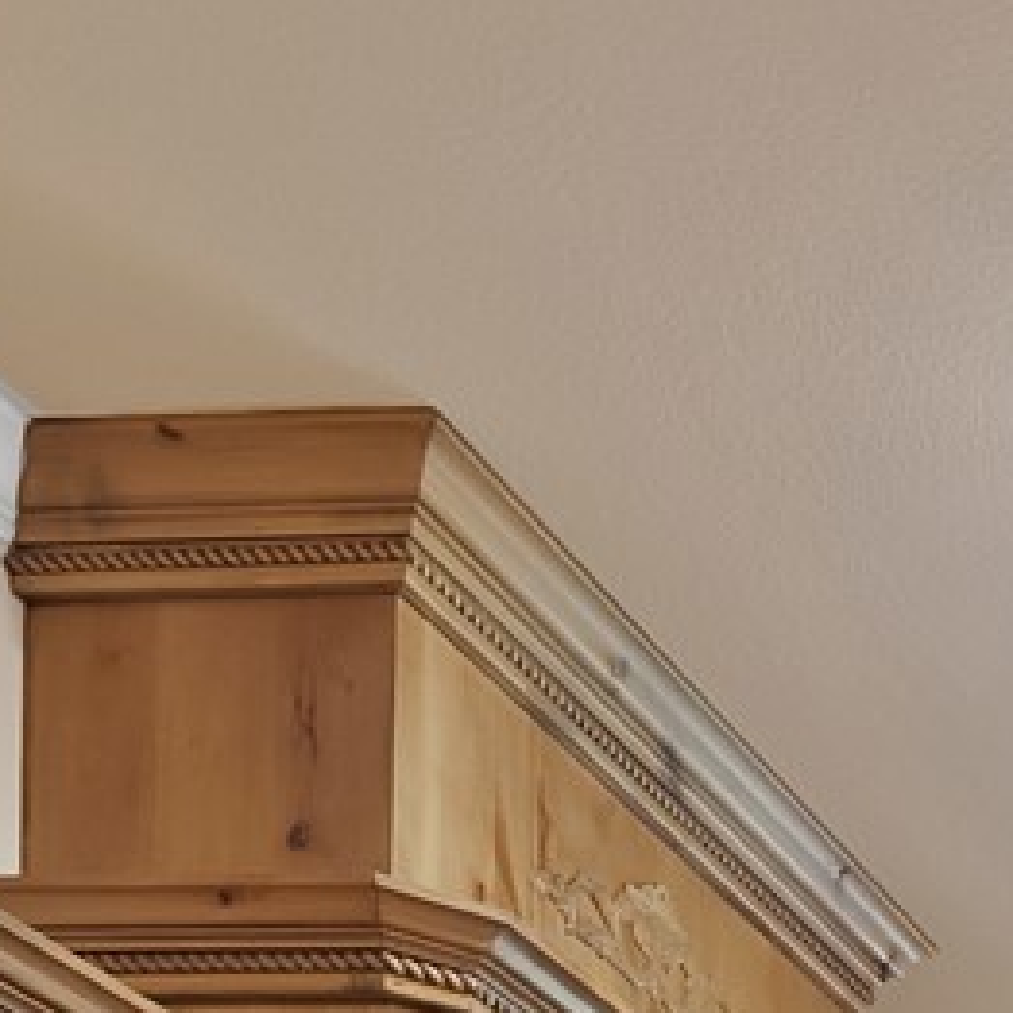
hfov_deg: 16.1
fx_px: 2582
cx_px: 2142
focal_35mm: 78
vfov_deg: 15.8
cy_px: 2194
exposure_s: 2
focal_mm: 12
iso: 640
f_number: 9
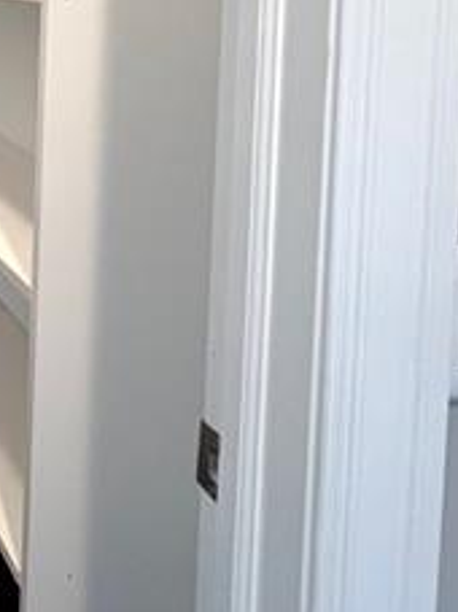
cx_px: -216
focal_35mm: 44
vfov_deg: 38.0
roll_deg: -0.6
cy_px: -8
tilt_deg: -2.7
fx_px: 777
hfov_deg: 25.4
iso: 250
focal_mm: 1.57
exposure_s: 1/60
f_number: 1.8
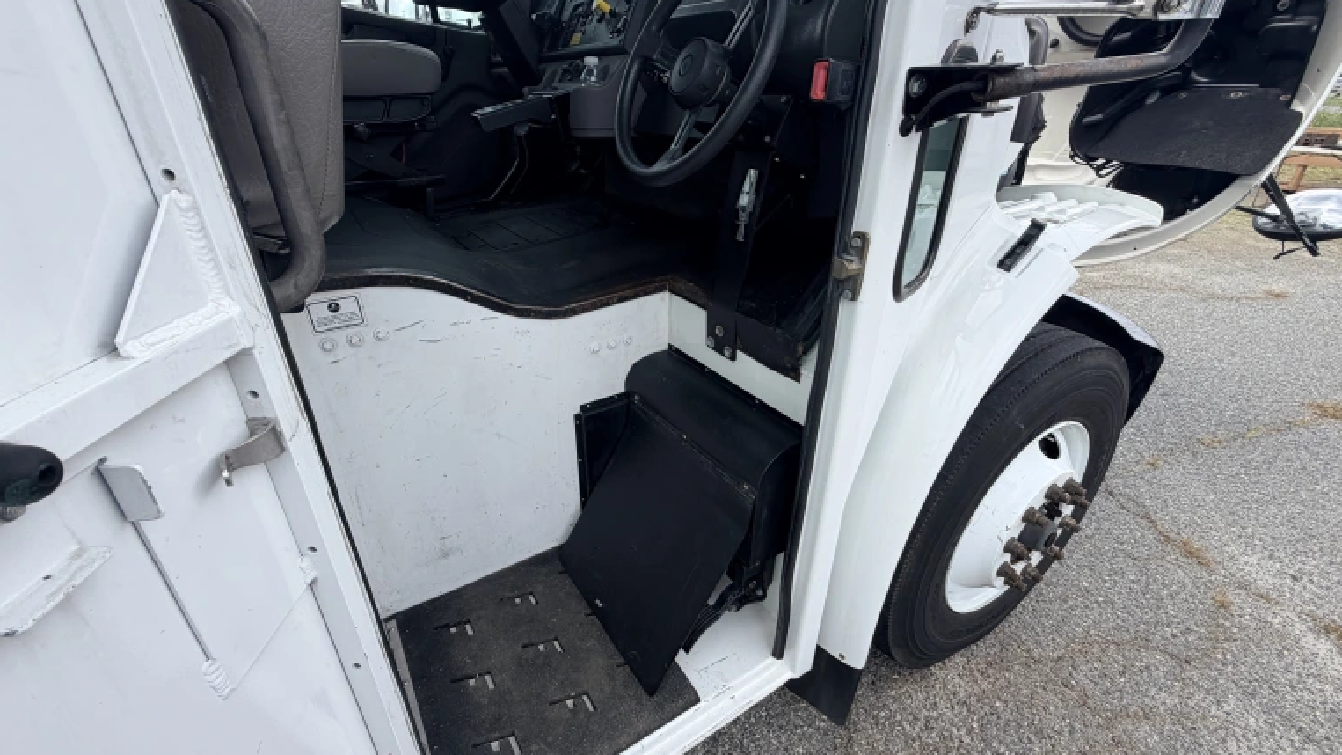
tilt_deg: -27.4
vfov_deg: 67.1
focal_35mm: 16
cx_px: 672
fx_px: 569
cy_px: 377
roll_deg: +0.3
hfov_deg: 99.4
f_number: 2.2
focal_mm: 2.22
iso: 40
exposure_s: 1/545
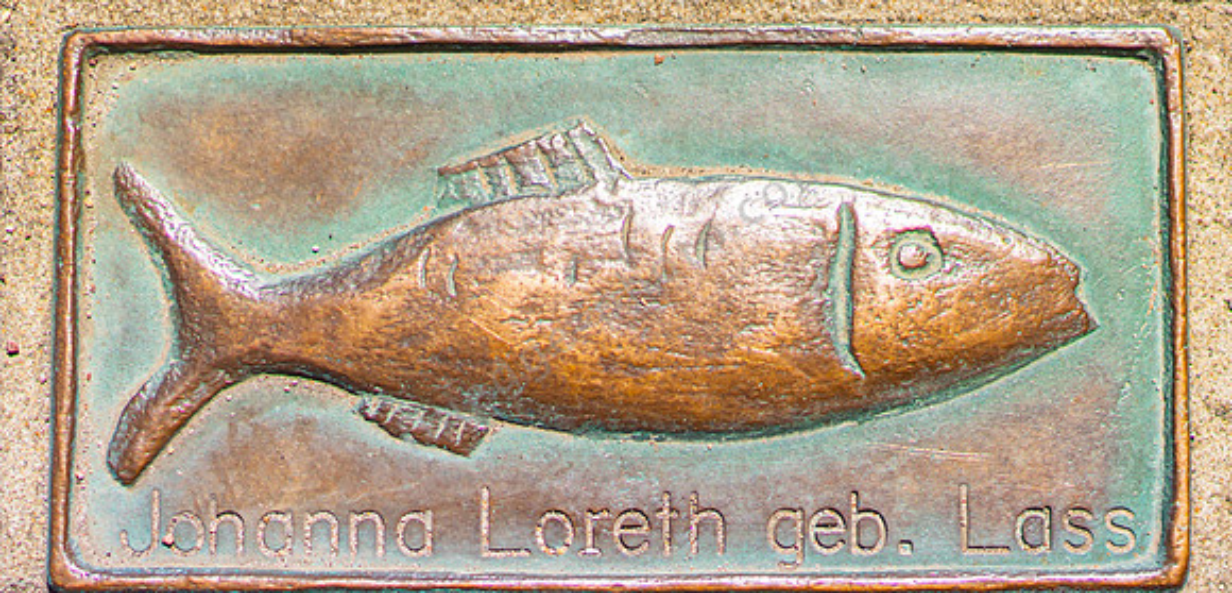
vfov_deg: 14.6
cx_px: 647
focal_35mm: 73
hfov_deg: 29.8
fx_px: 2312
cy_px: 314
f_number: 1.4
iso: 100
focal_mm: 35
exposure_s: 1/8000
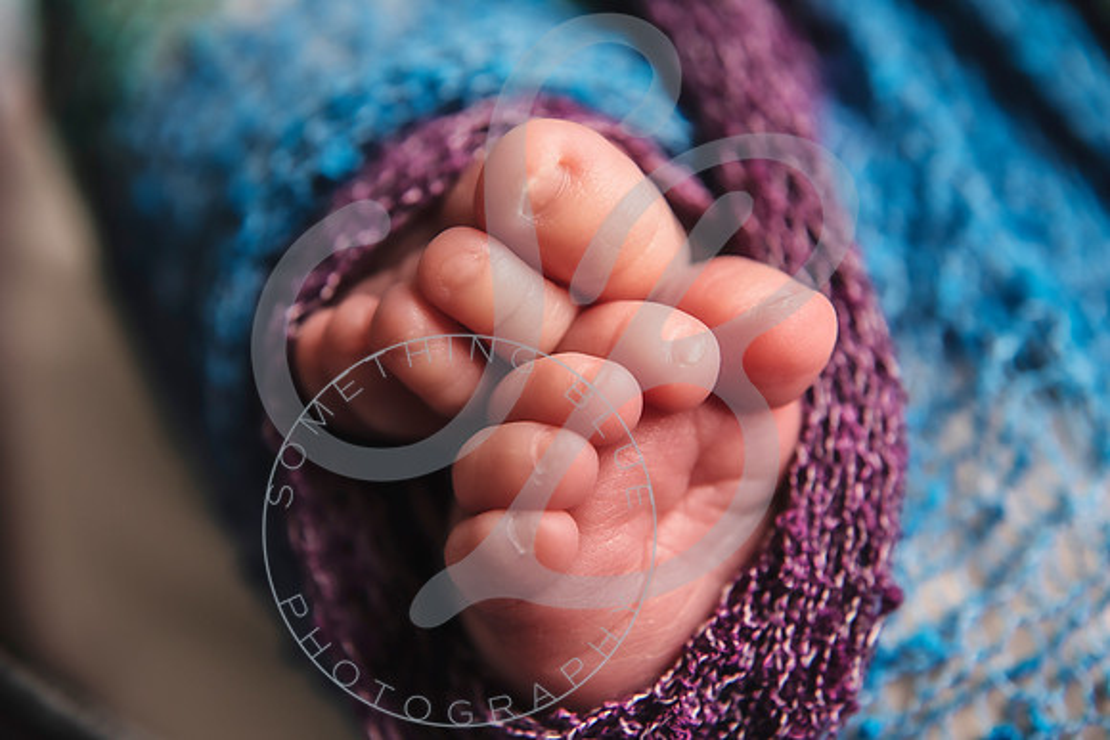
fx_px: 1727
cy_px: 370
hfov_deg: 35.6
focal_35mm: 56
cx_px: 555
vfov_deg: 24.2
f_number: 5.6
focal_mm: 56
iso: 200
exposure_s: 1/125
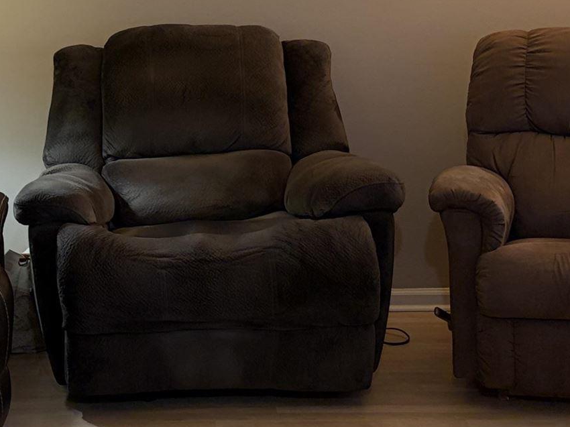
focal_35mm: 94
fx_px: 1547
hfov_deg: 20.7
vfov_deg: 15.6
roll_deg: +1.3
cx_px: 148
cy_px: 103
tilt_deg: -6.4
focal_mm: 5.96
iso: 200
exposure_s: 1/60
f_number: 1.6
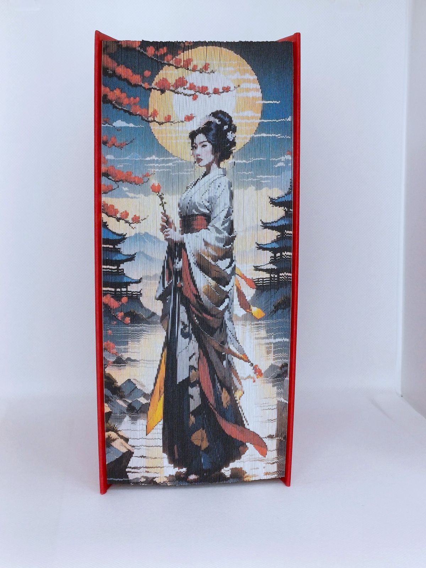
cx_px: 213
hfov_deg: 54.9
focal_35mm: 25
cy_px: 284
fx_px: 410
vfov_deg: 69.4
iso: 64
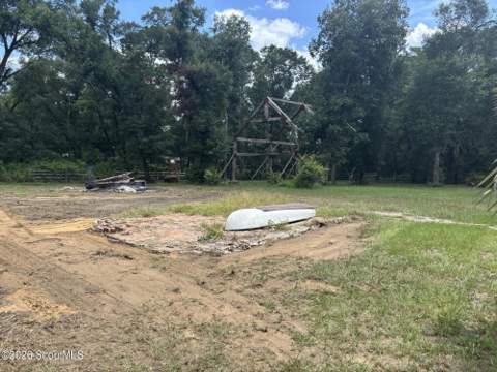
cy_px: 186
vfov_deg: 53.1
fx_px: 373
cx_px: 248
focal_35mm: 26
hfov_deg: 67.3
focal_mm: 5.96
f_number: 1.6
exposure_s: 1/1437
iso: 50
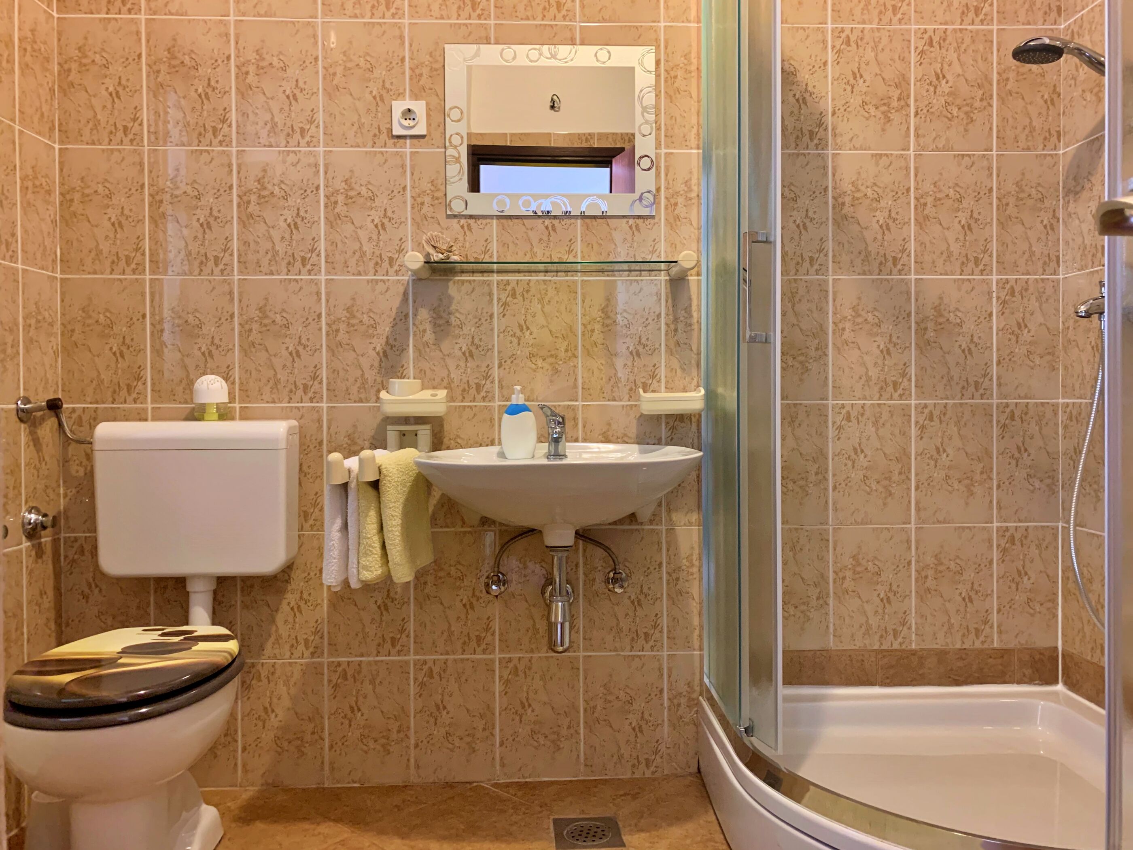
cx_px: 566
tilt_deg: -0.5
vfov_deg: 53.1
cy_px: 425
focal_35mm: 26
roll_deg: -1.2
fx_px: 851
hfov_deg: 67.3
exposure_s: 1/50
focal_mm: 4.25
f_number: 1.8
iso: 320
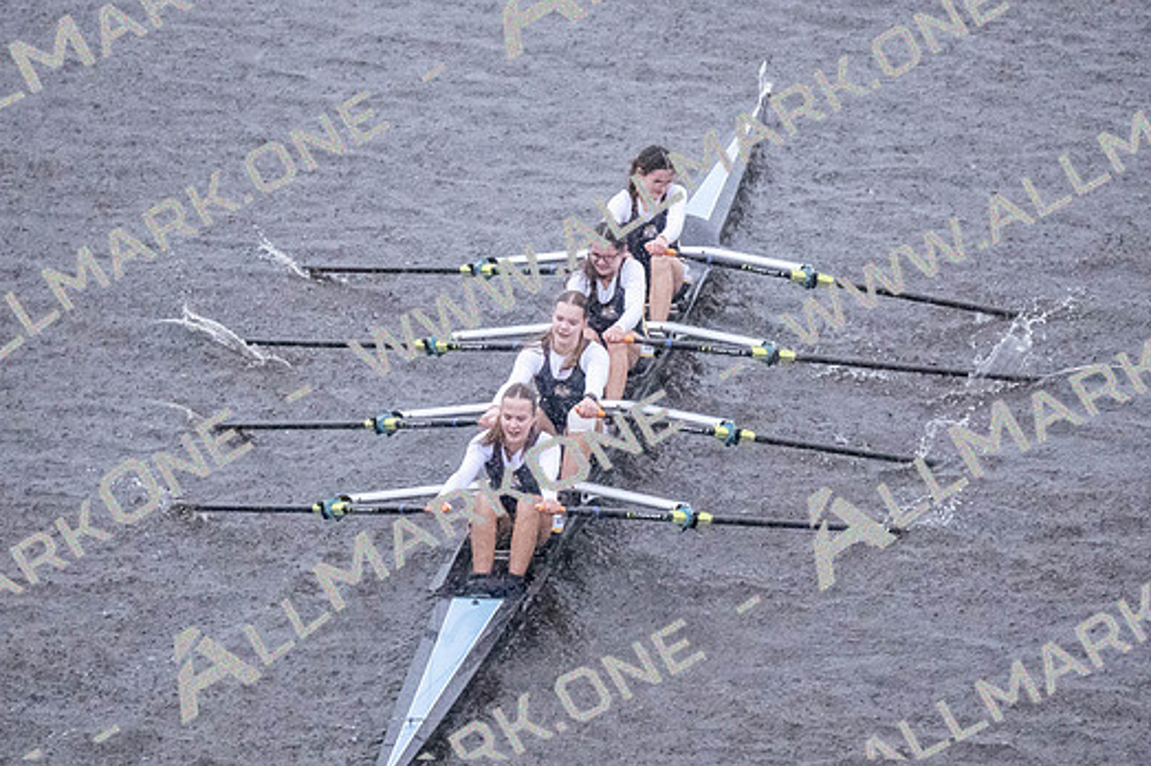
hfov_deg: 6.2
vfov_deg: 4.1
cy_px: 383
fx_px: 10640
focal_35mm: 333
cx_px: 618
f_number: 2.8
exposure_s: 1/1600
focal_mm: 200
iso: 11400
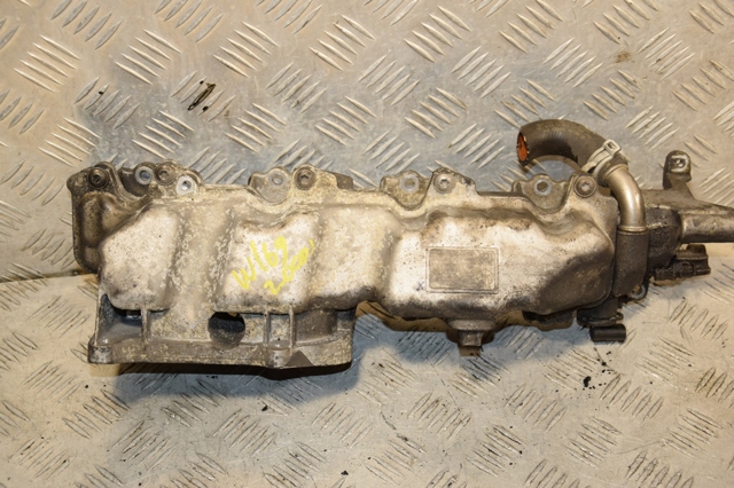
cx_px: 367
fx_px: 1223
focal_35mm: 60
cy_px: 244
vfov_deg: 22.6
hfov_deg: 33.4
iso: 800
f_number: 5.6
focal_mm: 40
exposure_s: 1/200
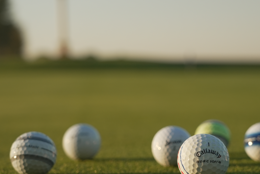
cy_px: 104
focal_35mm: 94
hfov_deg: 21.6
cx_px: 176
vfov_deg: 14.6
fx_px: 679
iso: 800
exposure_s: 1/60
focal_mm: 63
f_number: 5.6
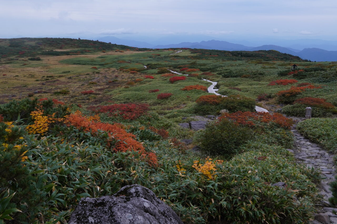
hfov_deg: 55.1
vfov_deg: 38.4
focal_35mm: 34
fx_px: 323
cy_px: 112
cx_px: 168
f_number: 10
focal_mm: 23
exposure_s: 1/40
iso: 320
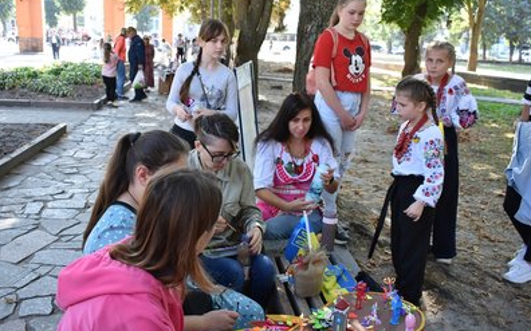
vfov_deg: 37.2
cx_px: 266
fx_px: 492
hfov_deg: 56.7
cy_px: 160
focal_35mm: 34
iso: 400
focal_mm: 22
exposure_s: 1/100
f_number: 5
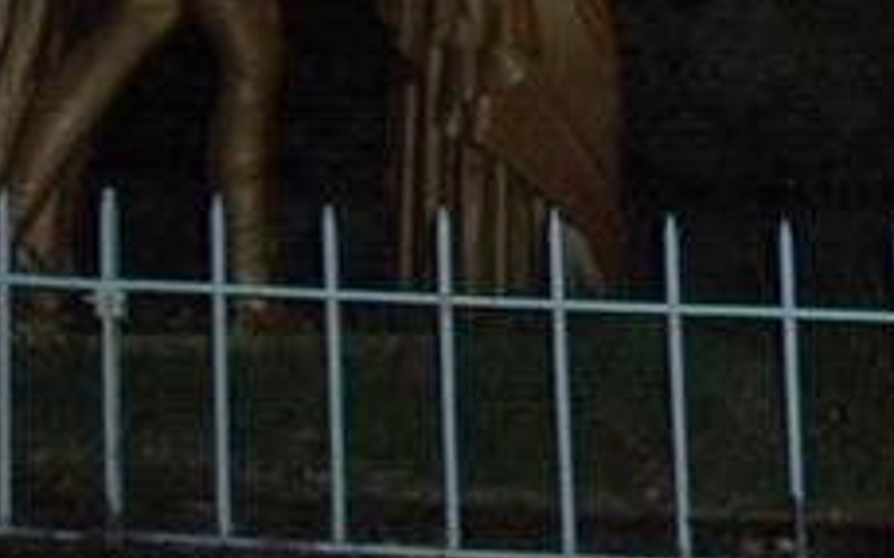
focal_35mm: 149
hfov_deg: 13.3
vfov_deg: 8.6
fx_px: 3629
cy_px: -326
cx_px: 1312
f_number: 4
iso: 400
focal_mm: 9.8
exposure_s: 1/10
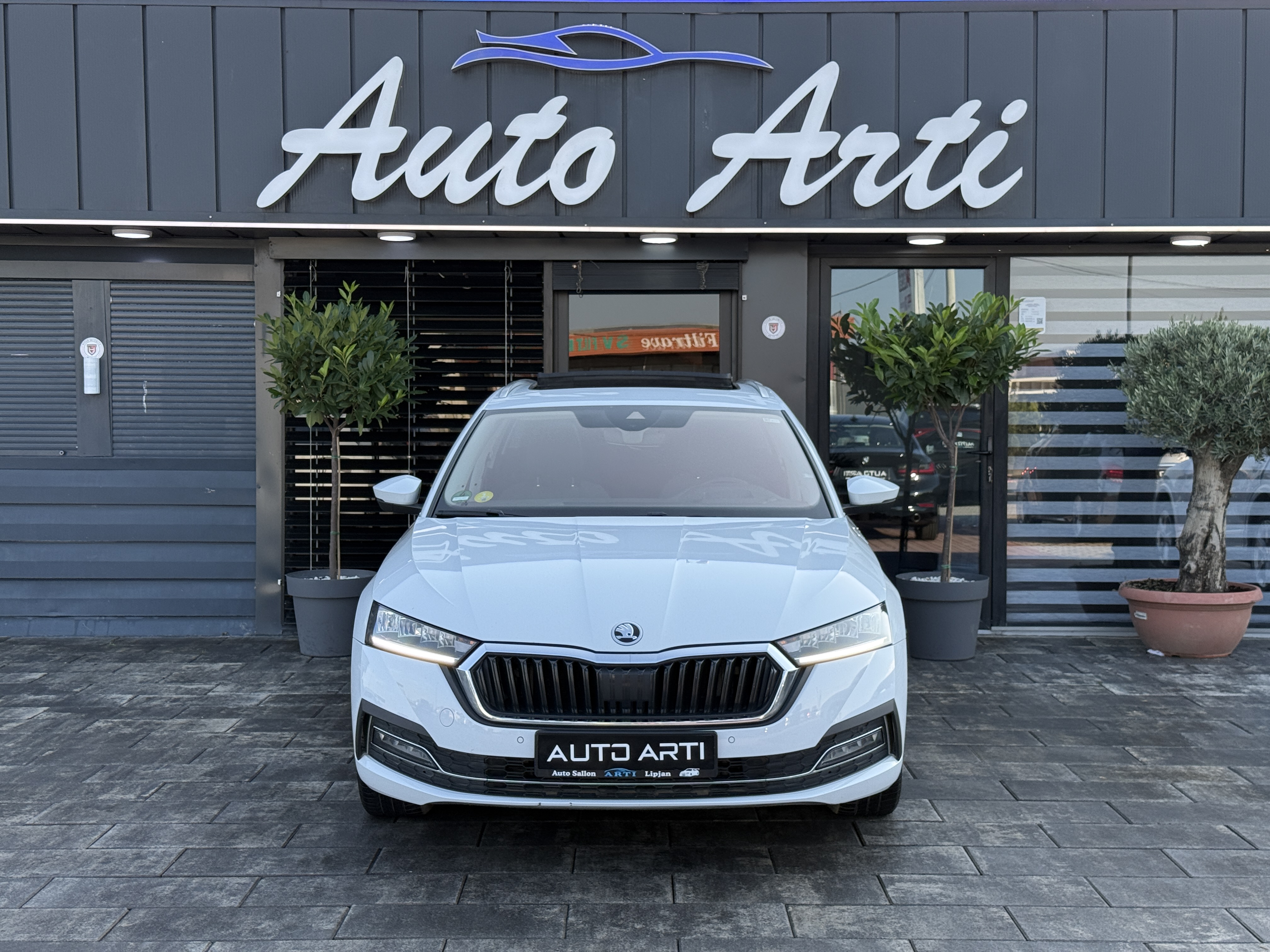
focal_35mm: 48
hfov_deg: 39.7
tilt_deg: -2.2
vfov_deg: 30.3
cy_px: 476
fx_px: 1761
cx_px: 635
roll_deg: +0.1
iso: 64
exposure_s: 1/762
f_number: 1.78
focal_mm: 6.76
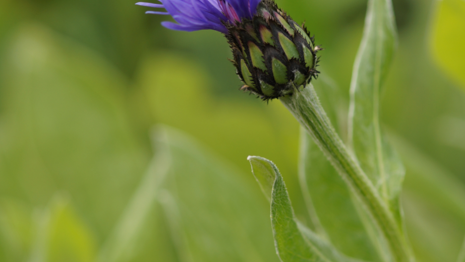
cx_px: 279
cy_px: 71
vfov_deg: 6.0
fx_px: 2479
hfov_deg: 10.7
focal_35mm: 201
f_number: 3.5
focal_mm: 100
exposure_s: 1/400
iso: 100
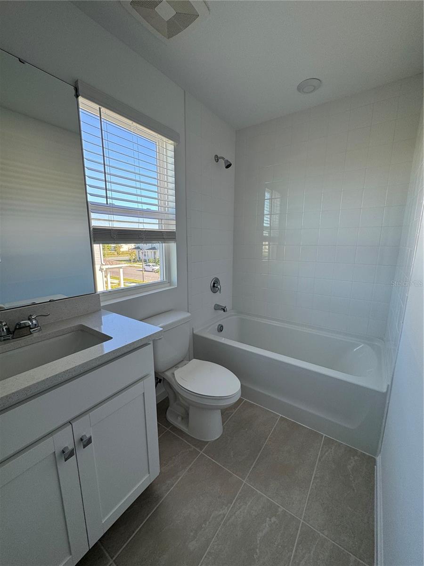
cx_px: 212
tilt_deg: -11.8
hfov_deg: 85.7
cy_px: 283
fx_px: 229
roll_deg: +0.1
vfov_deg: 102.1
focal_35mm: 14
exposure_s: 1/99
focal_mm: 2.22
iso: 80
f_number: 2.2
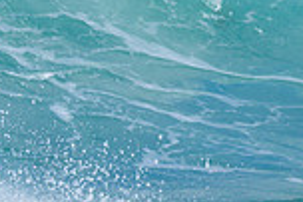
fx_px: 35110
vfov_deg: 0.3
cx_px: -173
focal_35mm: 4176
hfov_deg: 0.5
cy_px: -28
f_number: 6.3
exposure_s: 1/2000
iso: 220
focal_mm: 800
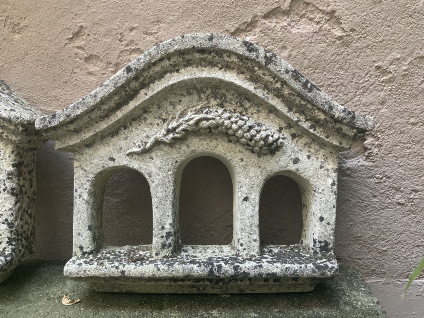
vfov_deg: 48.2
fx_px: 355
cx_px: 212
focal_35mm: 29
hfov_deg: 61.7
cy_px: 159
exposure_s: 1/60
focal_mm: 3
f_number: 1.8
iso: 125
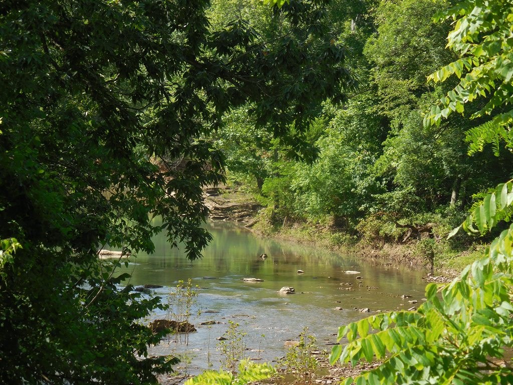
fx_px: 2208
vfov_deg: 10.0
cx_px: 256
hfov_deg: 13.3
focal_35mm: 149
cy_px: 192
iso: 125
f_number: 5.4
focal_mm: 26.8
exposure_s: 1/250
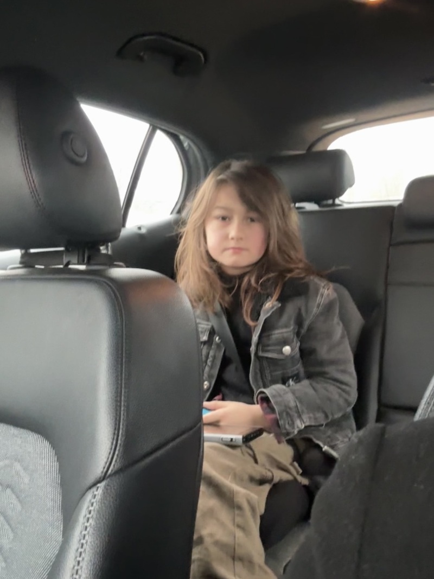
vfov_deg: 60.0
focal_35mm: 30
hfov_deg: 46.8
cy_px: 290
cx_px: 217
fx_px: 502
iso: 500
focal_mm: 2.69
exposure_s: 1/30
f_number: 1.9
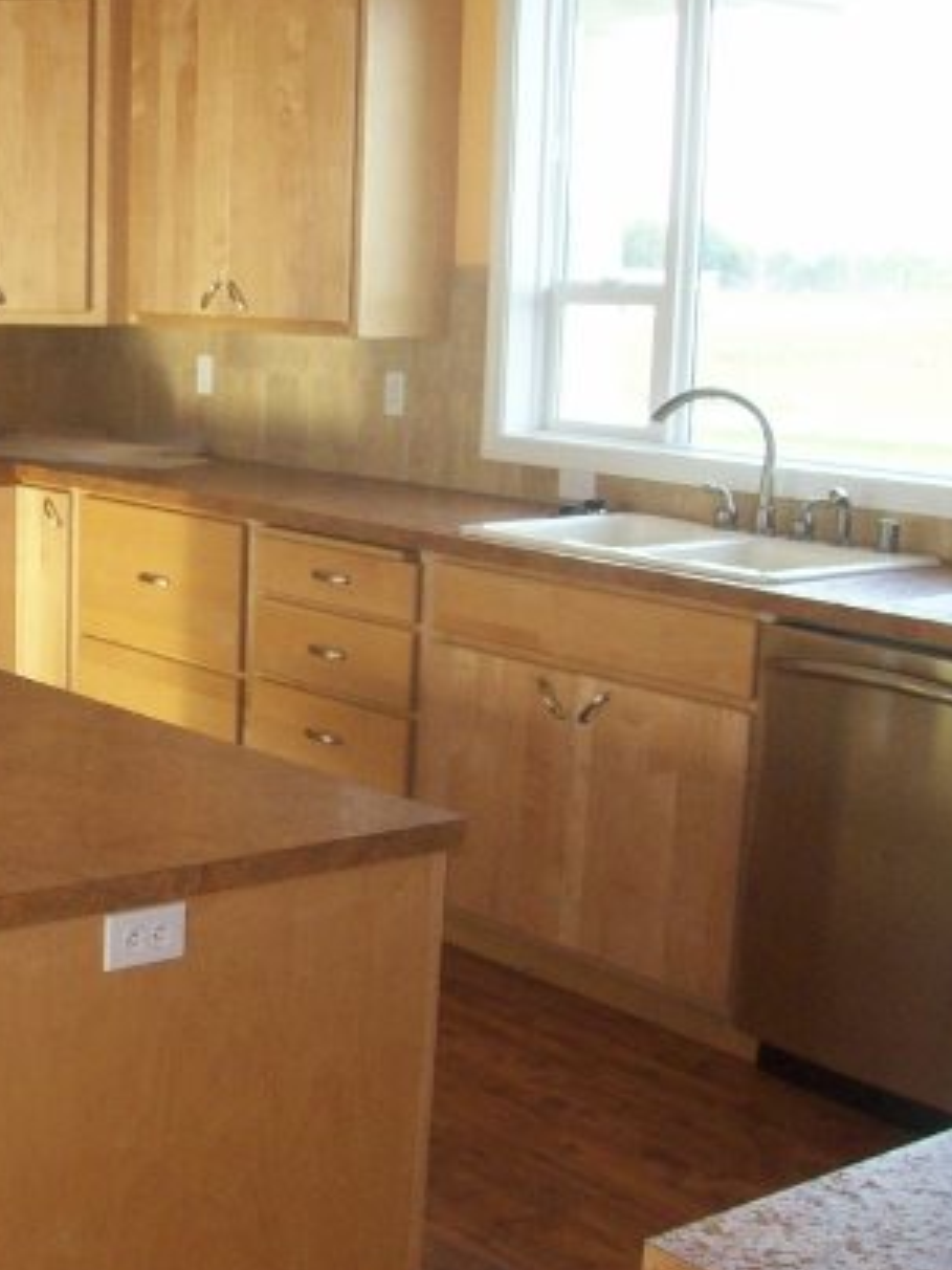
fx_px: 2090
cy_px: 695
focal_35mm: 57
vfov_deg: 33.8
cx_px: 6
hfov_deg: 24.5
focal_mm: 6
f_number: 2.7
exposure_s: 1/64
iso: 200
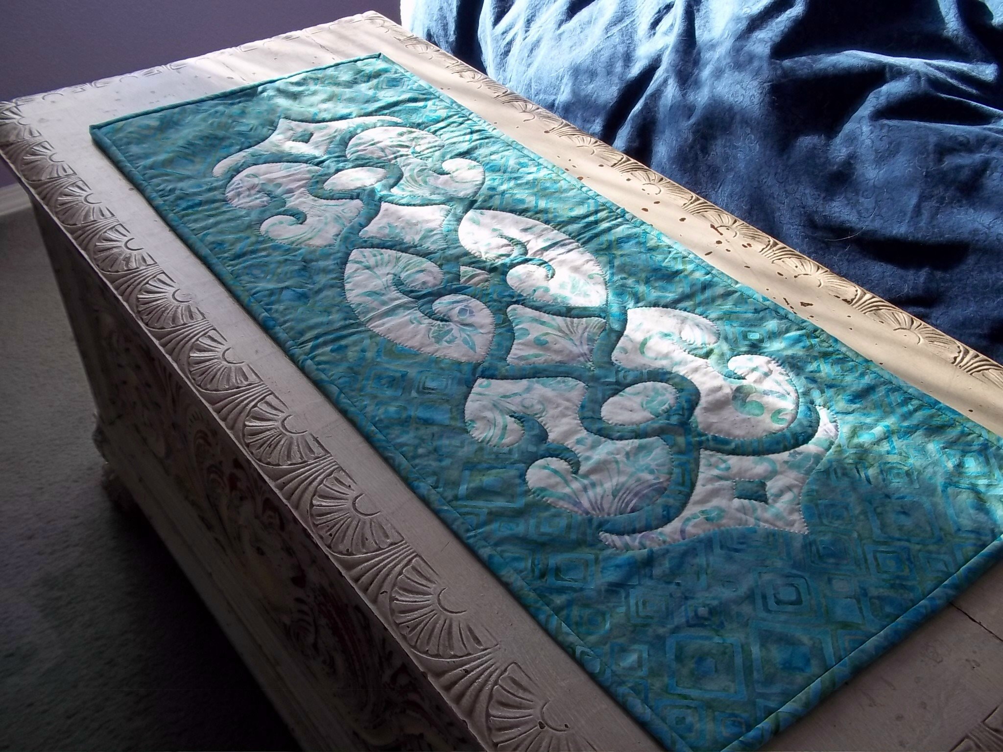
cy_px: 376
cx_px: 502
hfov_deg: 51.4
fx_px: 1043
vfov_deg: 39.7
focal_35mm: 36
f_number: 3.1
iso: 80
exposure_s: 1/160
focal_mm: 6.5
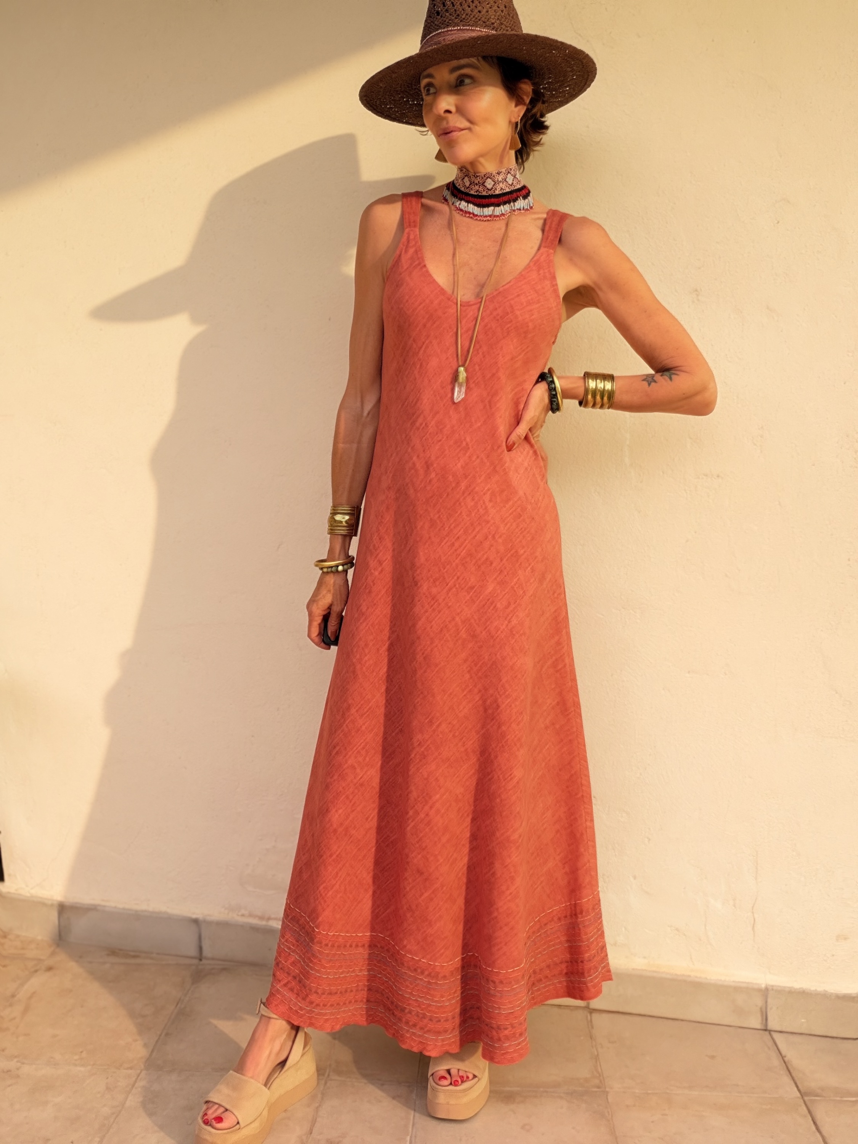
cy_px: 572
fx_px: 991
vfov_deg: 60.0
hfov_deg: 46.8
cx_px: 429
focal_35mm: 30
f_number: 1.9
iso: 25
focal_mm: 2.71
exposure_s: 1/723
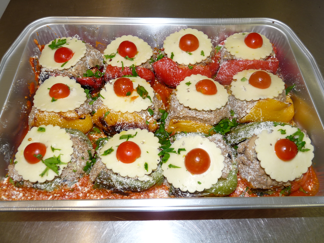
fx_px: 253
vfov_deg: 51.4
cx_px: 162
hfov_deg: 65.3
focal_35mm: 27
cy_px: 122
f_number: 2.8
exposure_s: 1/30
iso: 100
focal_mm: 4.8
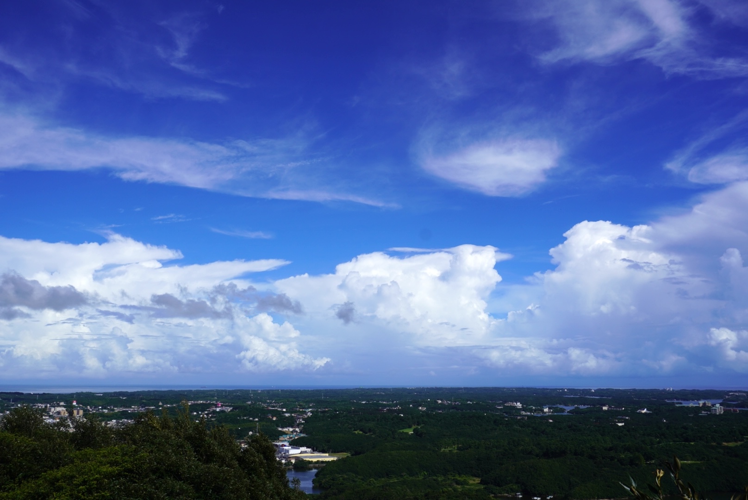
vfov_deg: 38.4
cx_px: 374
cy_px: 250
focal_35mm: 34
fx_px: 717
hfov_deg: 55.1
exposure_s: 1/500
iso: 100
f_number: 10
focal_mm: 23
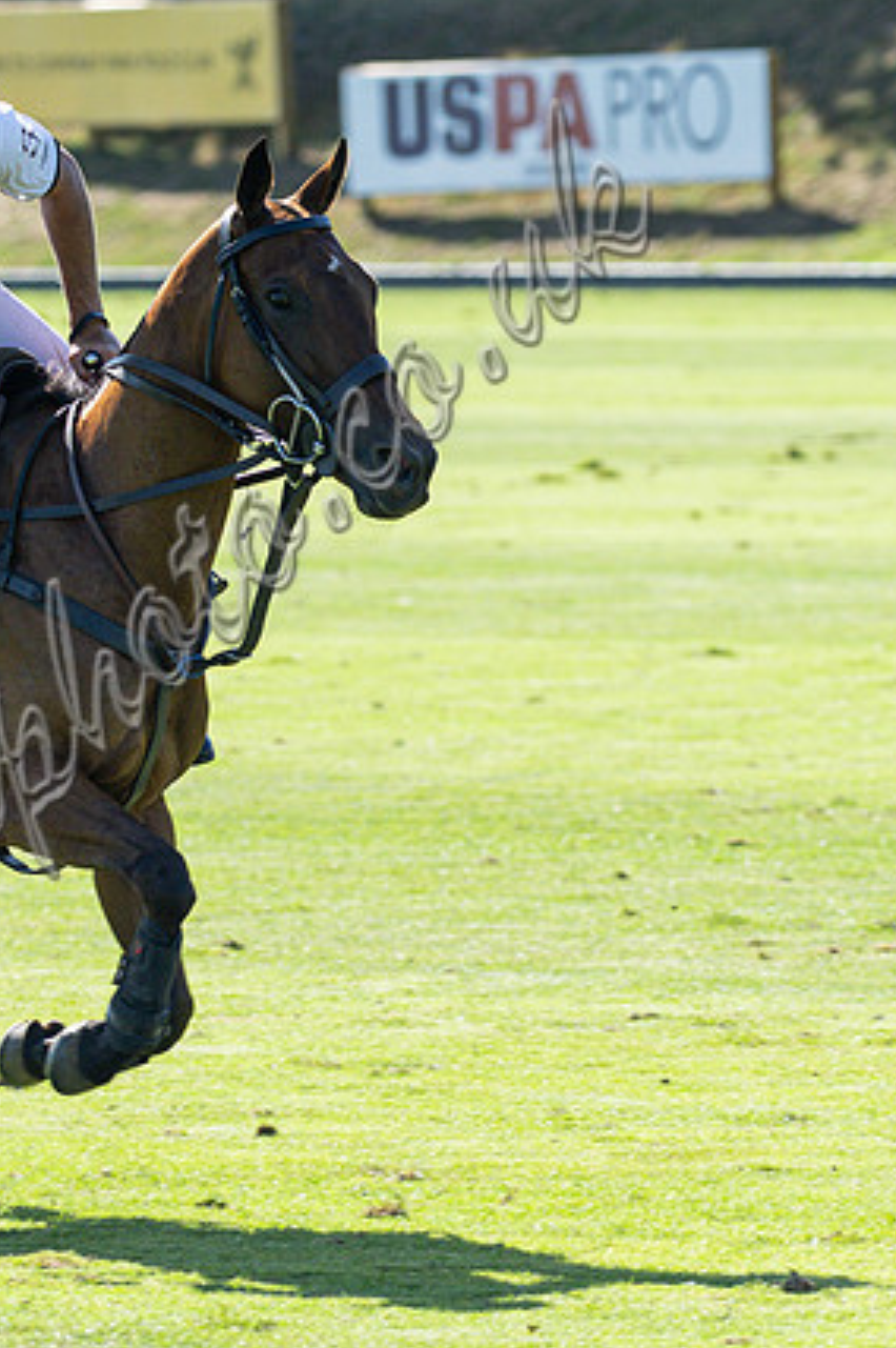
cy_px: 893
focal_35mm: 620
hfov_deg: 2.2
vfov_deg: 3.3
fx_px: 23182
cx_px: 149
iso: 200
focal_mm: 200
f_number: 5
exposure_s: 1/800
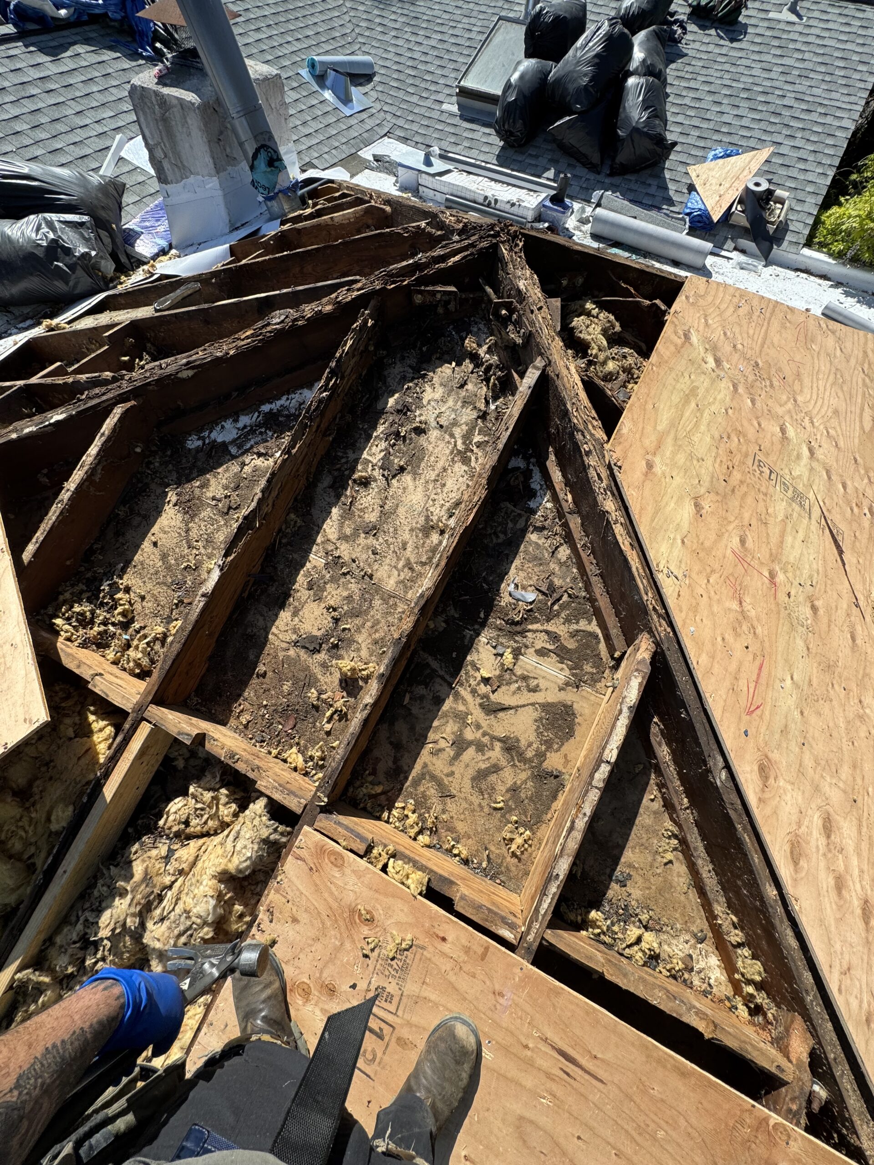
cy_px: 582
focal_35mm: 14
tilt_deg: -59.0
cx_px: 437
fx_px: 471
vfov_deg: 102.1
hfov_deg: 85.7
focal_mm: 2.22
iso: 50
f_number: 2.2
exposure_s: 1/1063
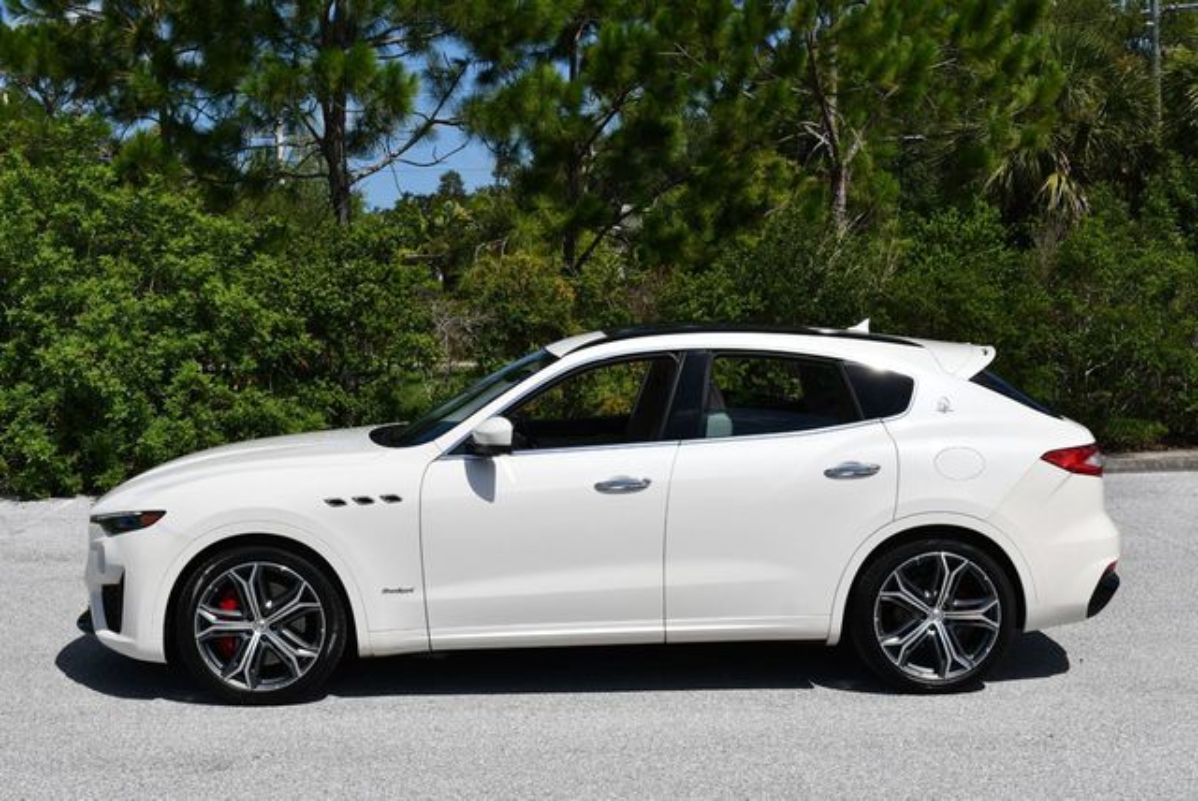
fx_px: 1732
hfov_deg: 38.2
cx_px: 599
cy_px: 400
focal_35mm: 52
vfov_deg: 26.0
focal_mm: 26
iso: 100
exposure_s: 1/400
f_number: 9
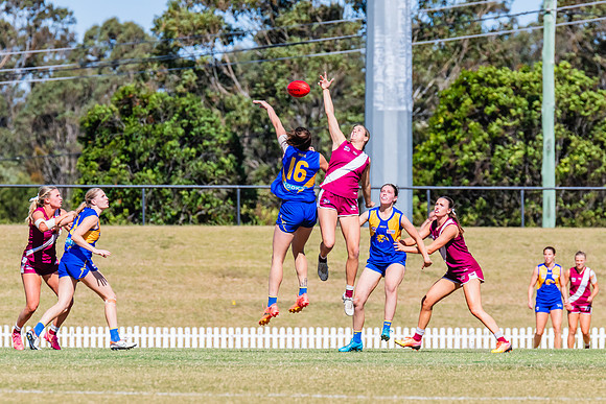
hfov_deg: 4.0
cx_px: 320
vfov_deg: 2.6
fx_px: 8766
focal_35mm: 521
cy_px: 216
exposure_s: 1/1600
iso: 800
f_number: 10
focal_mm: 420
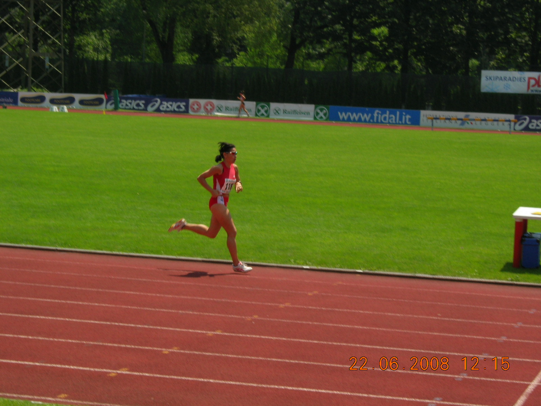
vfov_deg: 13.1
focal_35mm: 113
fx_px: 1766
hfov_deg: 17.4
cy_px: 203
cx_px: 270
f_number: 8.2
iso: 64
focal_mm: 23.4
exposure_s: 1/225
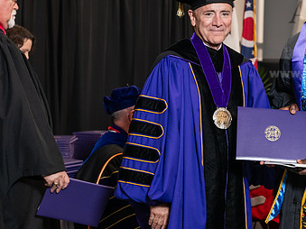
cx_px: 228
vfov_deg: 14.5
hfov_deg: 19.1
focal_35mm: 102
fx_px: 901
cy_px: 92
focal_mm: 62
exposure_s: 1/125
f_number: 5
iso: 2000
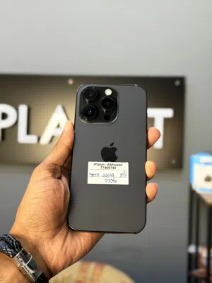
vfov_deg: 39.7
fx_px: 392
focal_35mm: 48
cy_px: 142
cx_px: 106
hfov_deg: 30.3
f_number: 1.78
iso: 80
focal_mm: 6.76
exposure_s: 1/50
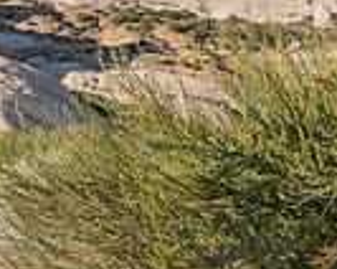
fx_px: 1125
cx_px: -261
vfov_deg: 13.6
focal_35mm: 113
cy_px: 77
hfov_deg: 14.9
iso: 200
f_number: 9
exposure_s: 1/200
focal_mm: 27.5
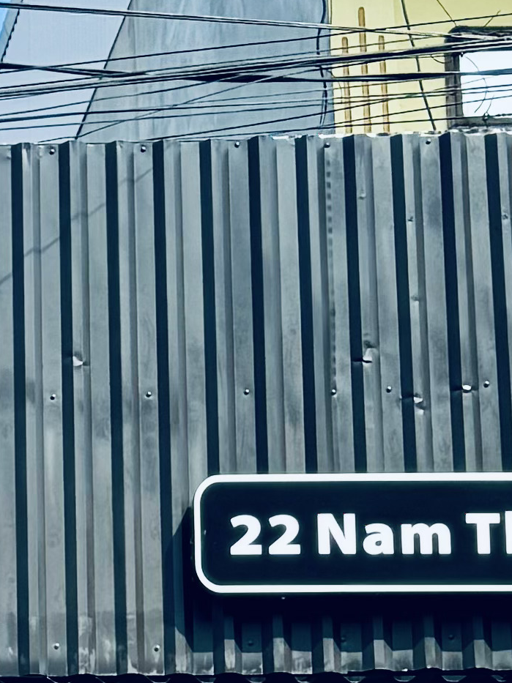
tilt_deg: +12.0
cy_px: 992
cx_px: -585
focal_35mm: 147
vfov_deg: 12.8
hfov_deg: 9.3
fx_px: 2901
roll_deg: -0.9
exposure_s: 1/3096
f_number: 1.78
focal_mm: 6.76
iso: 80
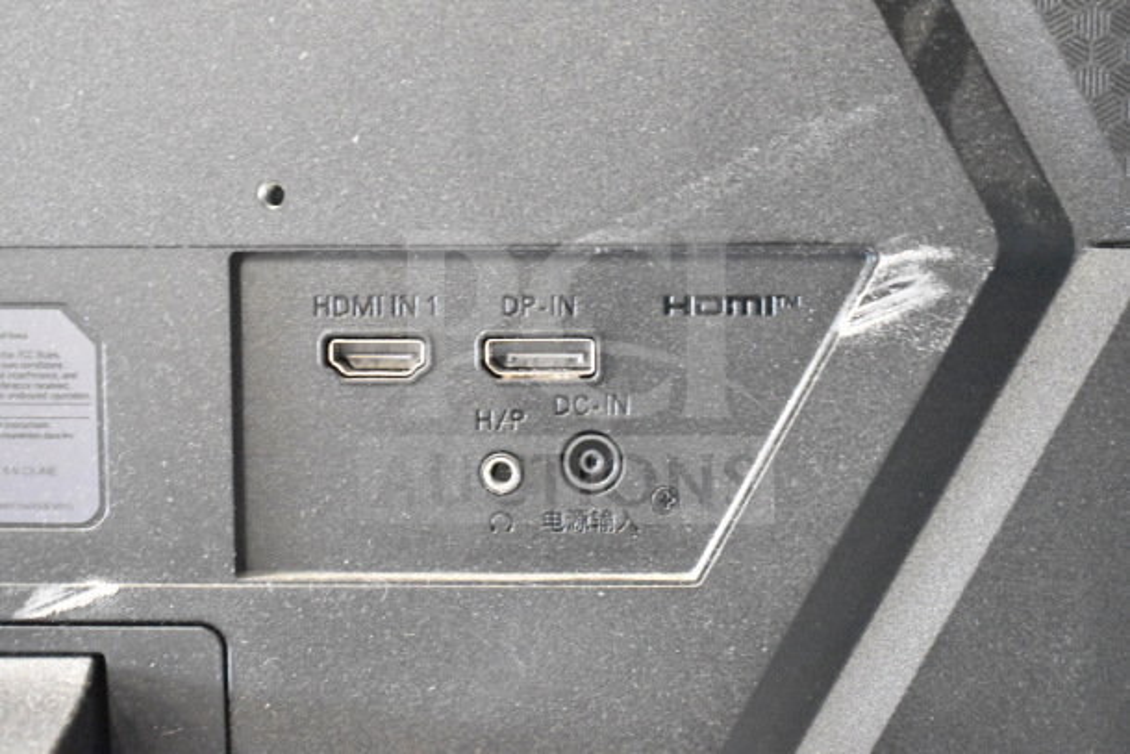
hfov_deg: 35.0
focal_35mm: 57
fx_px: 1789
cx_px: 565
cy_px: 377
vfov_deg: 23.8
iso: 16000
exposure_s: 1/60
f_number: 4.8
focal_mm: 38
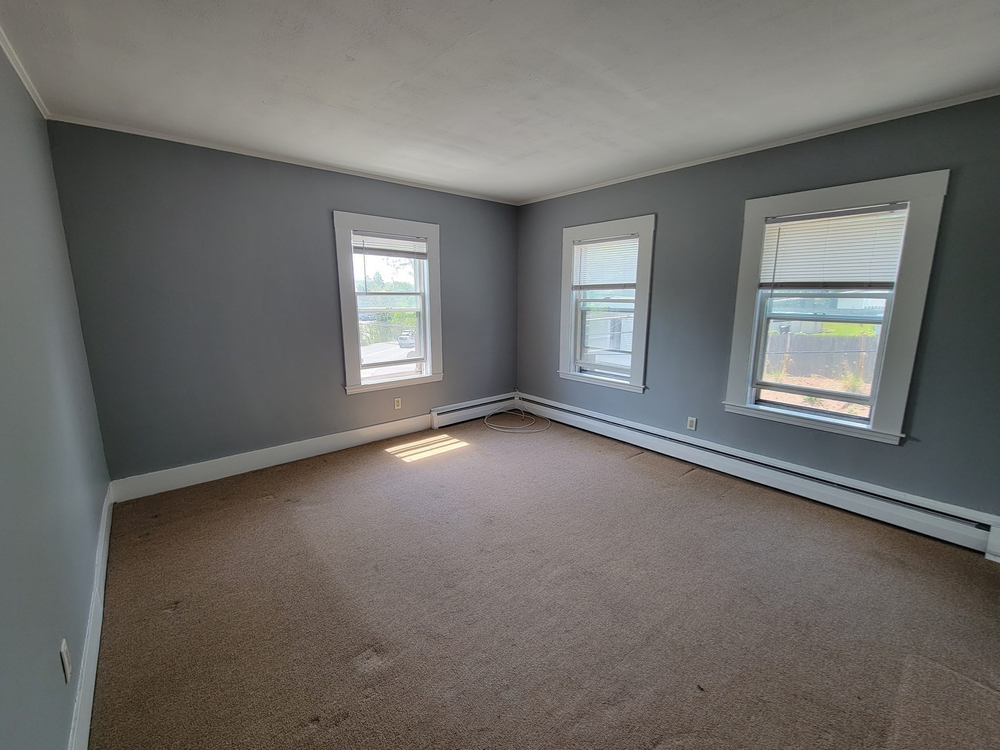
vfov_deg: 89.9
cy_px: 375
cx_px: 500
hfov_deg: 106.2
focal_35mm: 13
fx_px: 376
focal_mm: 2.2
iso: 80
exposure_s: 1/60
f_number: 2.2
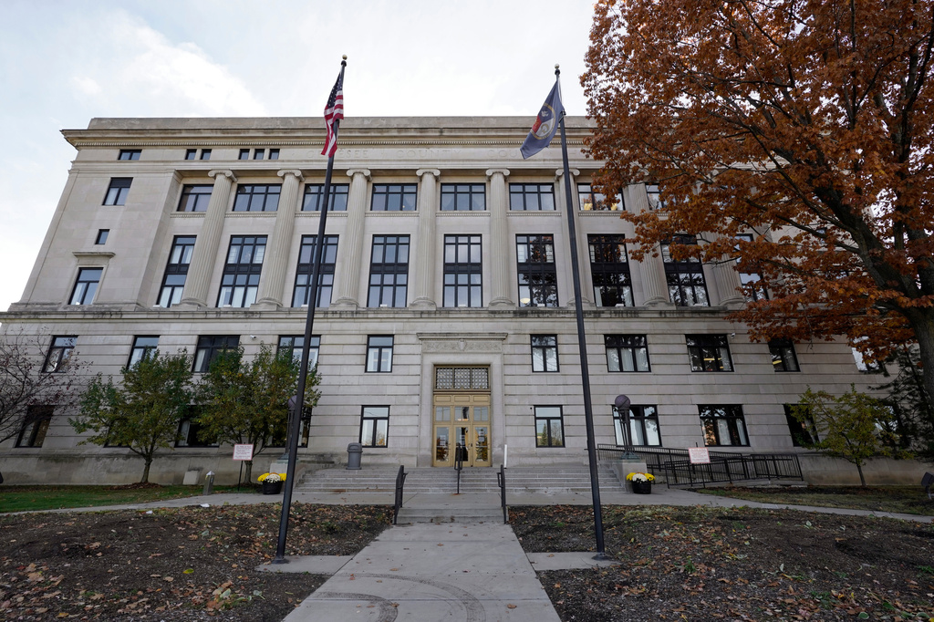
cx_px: 467
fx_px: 415
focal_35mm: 16
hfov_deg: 96.8
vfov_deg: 73.7
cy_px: 311
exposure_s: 1/125
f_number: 11
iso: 400
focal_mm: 16
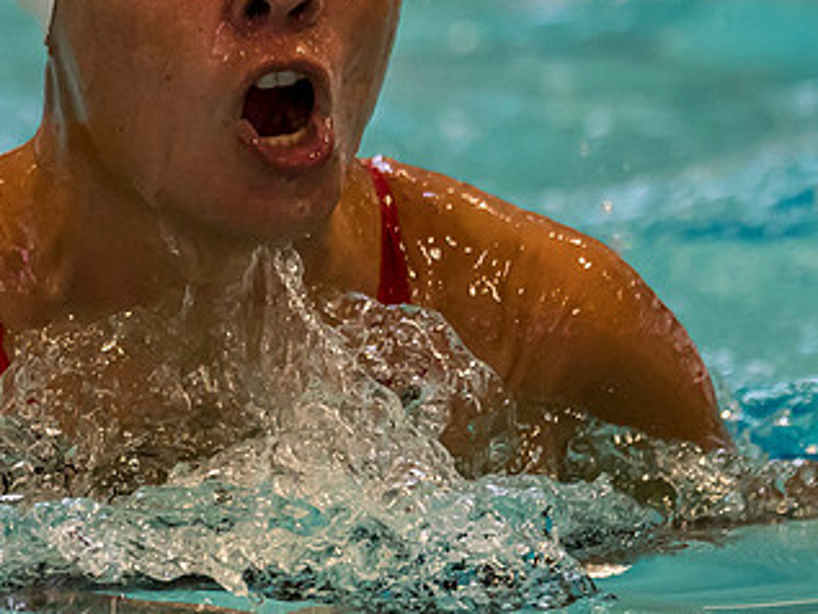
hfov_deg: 1.8
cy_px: 189
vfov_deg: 1.3
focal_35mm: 1121
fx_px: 26500
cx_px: 294
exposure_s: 1/1000
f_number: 2.8
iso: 2500
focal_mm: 200
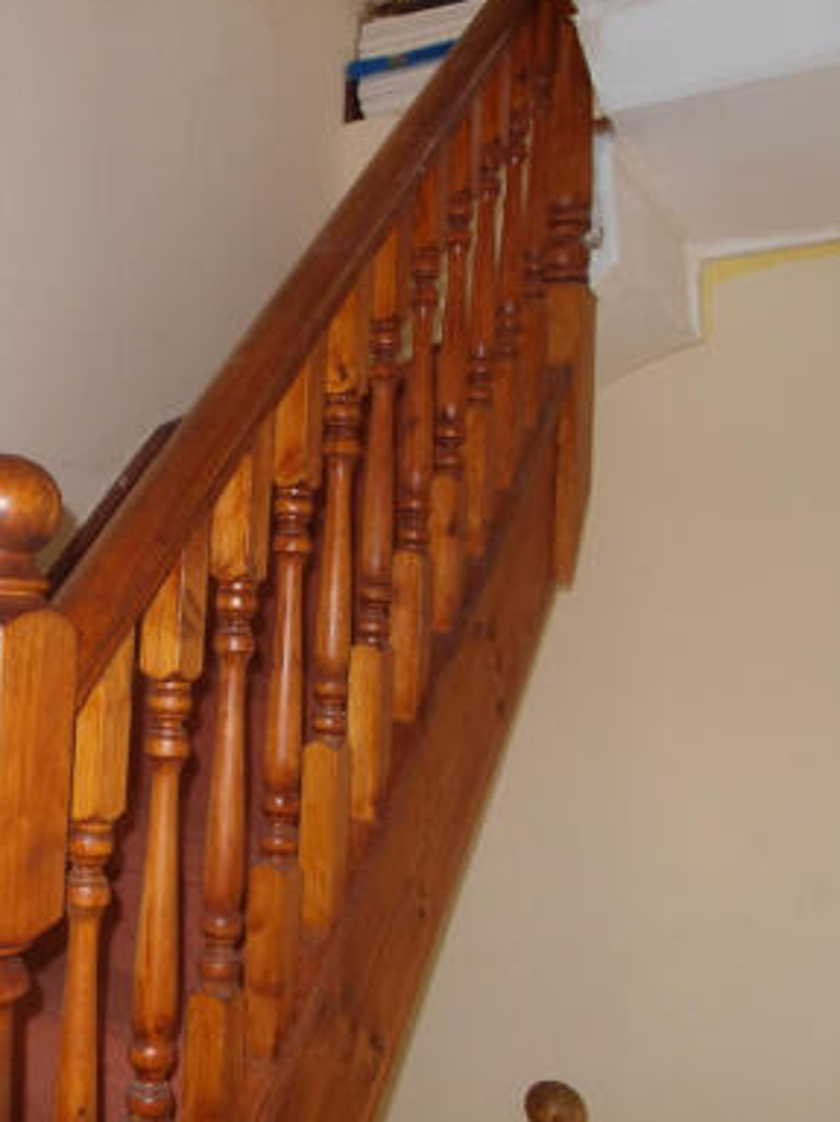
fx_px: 1133
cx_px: 98
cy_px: 526
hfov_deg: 38.2
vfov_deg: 52.6
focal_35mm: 35
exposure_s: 1/45
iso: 100
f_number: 2.8
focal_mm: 4.1
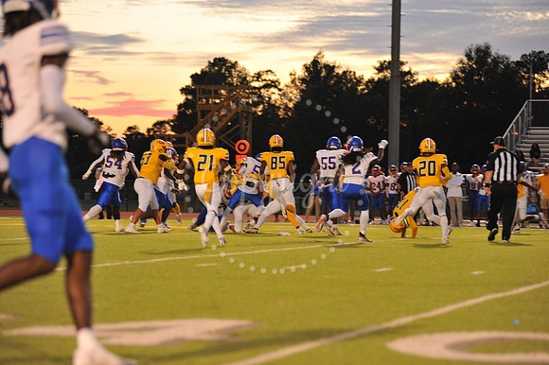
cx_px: 274
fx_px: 1905
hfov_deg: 16.4
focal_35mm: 125
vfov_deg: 11.0
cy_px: 182
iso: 1600
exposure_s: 1/250
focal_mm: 125
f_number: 3.2
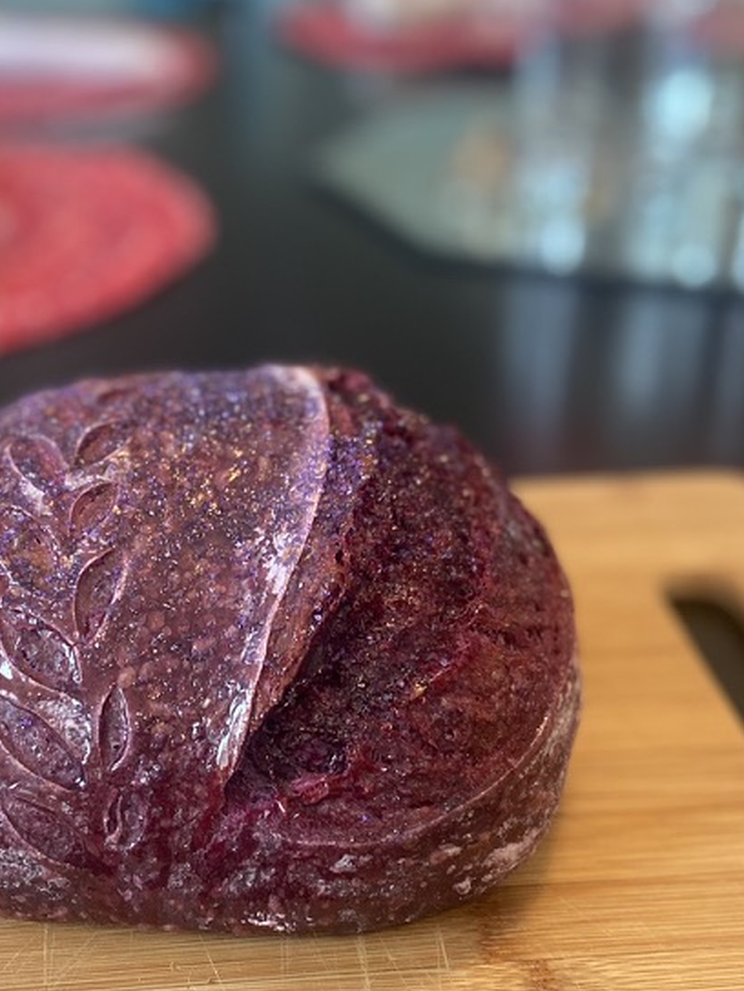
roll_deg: +3.4
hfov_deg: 29.5
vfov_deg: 38.6
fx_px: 1403
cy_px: 621
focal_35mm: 49
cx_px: 239
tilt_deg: -30.5
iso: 160
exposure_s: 1/60
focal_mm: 4.25
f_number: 1.8
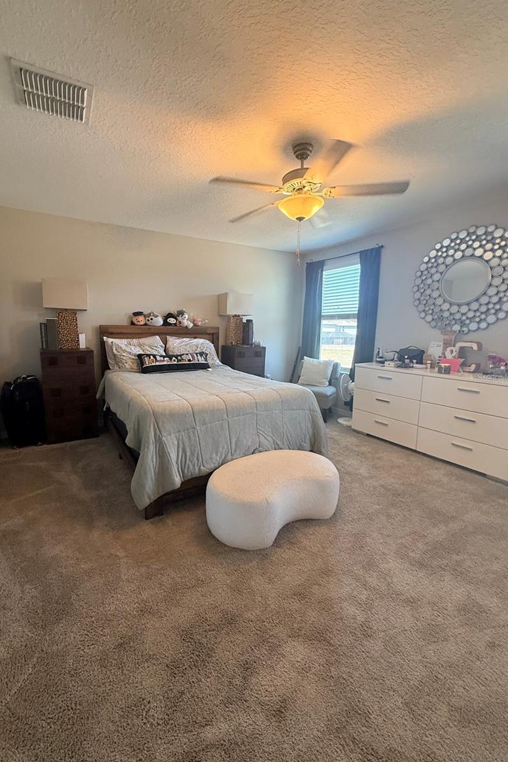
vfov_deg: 100.4
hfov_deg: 77.1
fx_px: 317
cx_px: 229
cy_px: 377
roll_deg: -1.6
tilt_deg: -8.7
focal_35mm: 15
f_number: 2.2
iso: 400
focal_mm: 2.22
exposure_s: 1/120
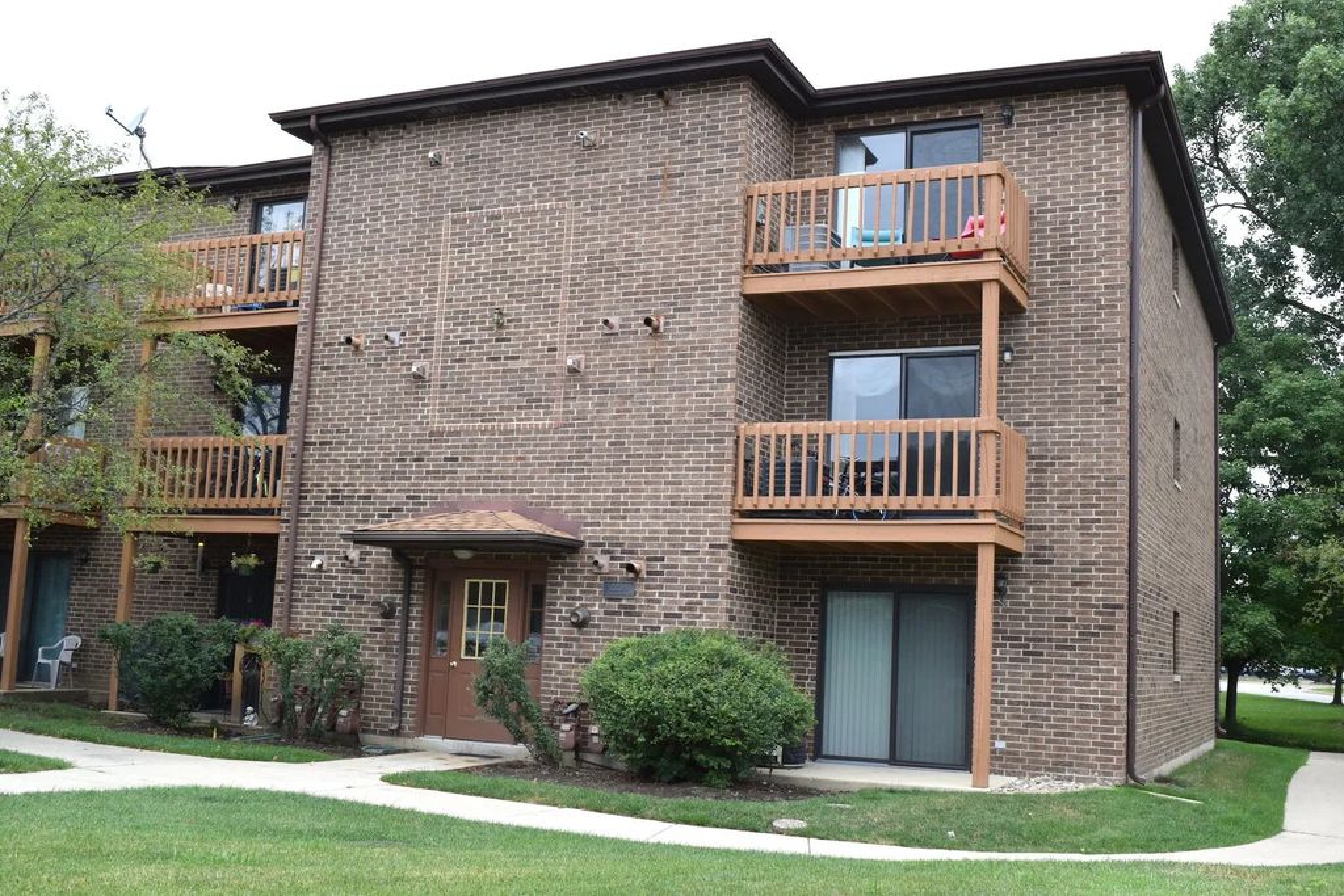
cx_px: 672
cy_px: 448
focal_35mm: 39
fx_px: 1456
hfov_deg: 49.5
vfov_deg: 34.2
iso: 800
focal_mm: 26
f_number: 13
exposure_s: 1/640
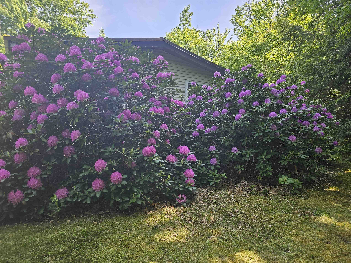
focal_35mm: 23
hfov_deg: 73.9
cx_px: 176
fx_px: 233
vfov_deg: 58.9
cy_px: 132
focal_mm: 6.3
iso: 25
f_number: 1.7
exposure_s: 1/180
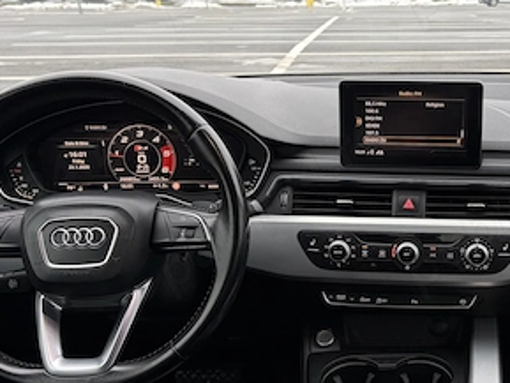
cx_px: 395
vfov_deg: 27.0
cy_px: 222
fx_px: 796
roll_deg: -0.2
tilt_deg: -17.6
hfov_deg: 34.6
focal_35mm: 54
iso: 125
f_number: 1.6
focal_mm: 5.96
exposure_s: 1/122
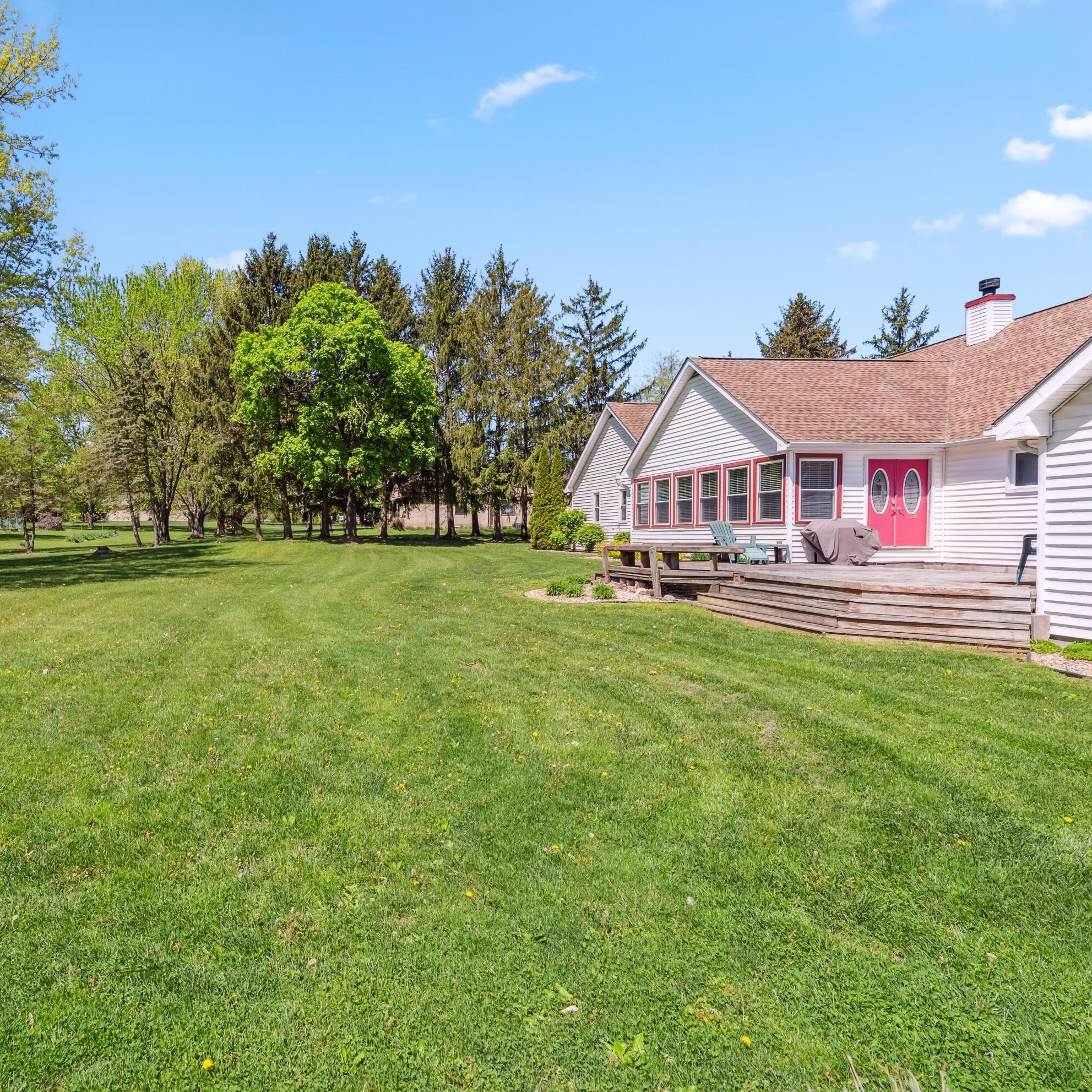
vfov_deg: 80.7
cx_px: 336
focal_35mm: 18
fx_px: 642
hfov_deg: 77.3
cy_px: 547
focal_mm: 14
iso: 250
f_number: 8
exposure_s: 1/400
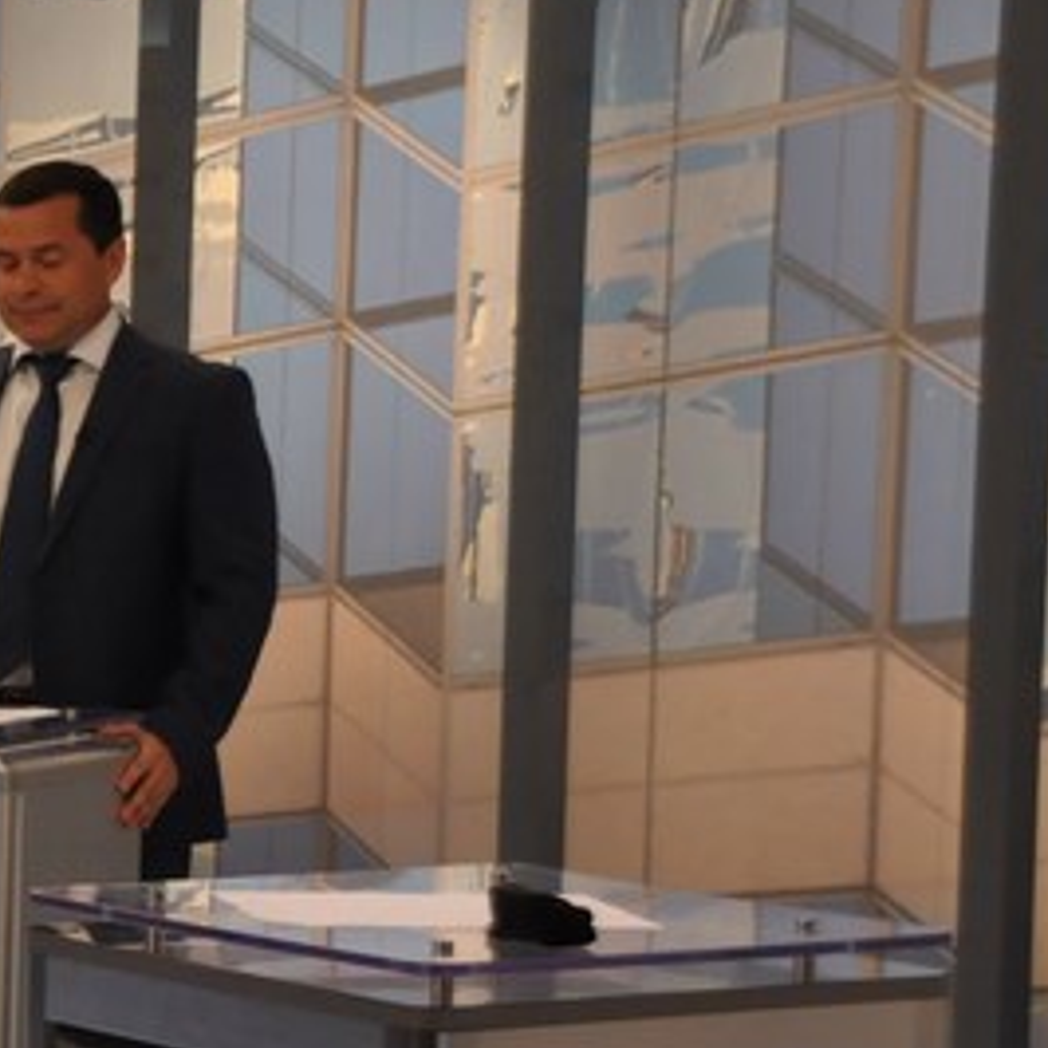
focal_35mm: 157
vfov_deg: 11.1
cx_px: -682
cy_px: 717
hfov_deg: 10.6
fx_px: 5378
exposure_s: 1/125
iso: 1000
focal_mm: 32
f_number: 5.6
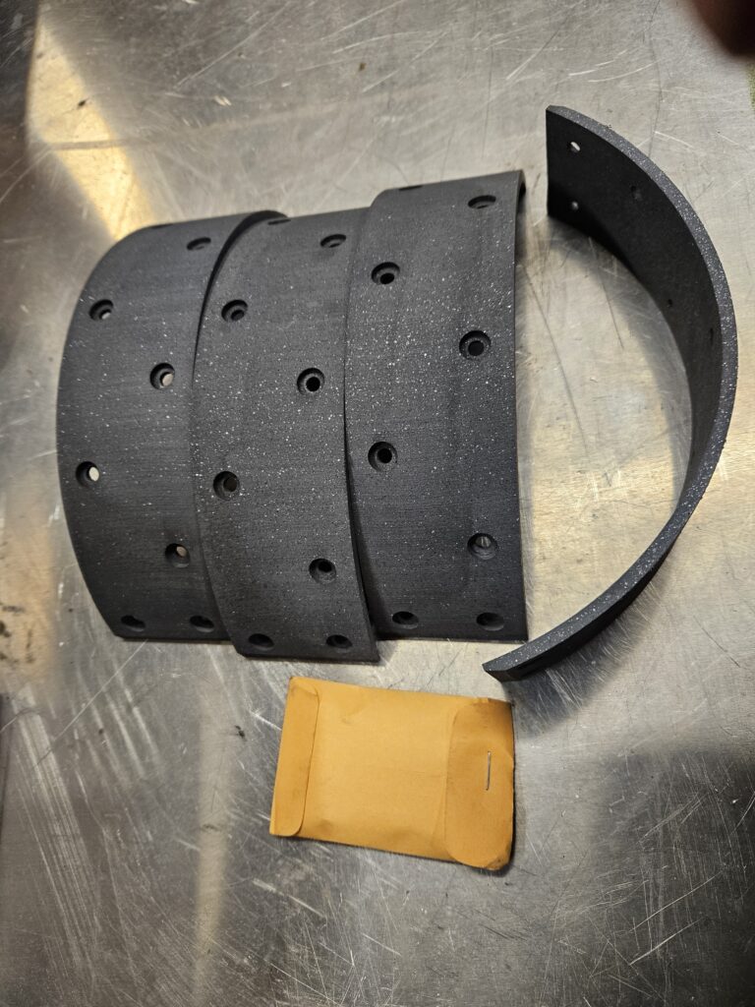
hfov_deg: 58.9
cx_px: 378
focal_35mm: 23
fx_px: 669
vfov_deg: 73.9
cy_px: 504
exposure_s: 1/120
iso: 200
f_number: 1.8
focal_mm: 5.4
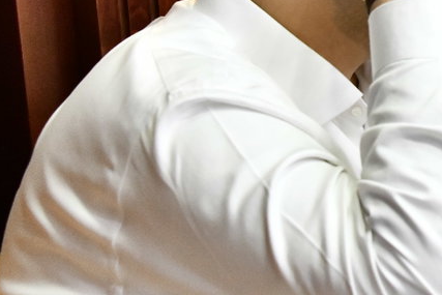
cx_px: 687
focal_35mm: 118
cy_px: -1
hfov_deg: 15.8
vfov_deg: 11.5
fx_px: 1449
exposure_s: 1/200
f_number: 5.6
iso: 5000
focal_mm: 36
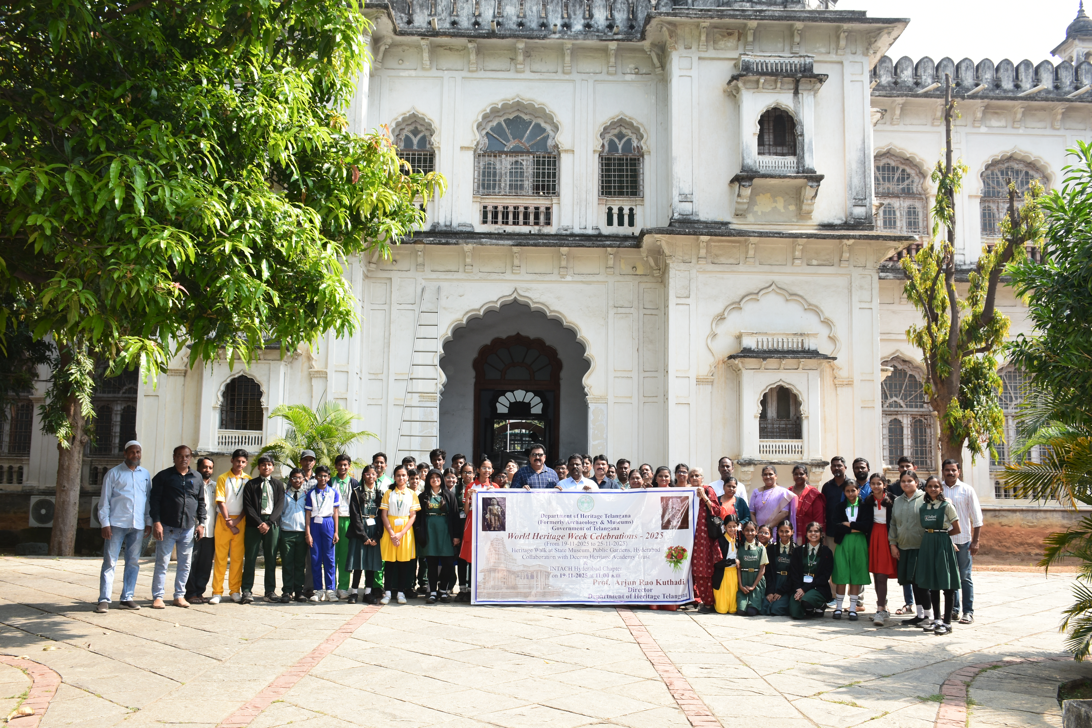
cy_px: 364
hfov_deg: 57.2
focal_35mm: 33
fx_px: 1001
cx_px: 546
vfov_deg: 40.0
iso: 160
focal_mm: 22
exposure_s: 1/160
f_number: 8
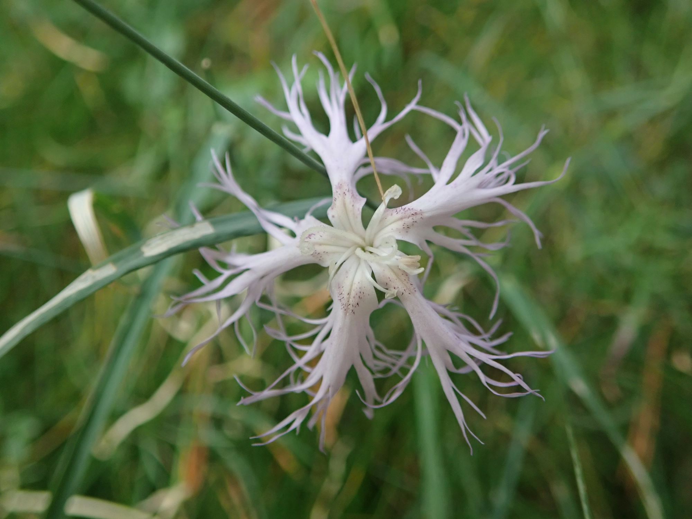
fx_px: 600
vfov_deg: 46.8
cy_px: 260
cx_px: 346
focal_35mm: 30
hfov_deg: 60.0
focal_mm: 5.5
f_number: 2.3
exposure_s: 1/125
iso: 250
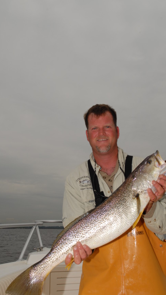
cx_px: 87
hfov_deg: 31.5
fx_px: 294
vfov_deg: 53.3
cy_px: 147
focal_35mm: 38
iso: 125
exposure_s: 1/250
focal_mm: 23
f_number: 14
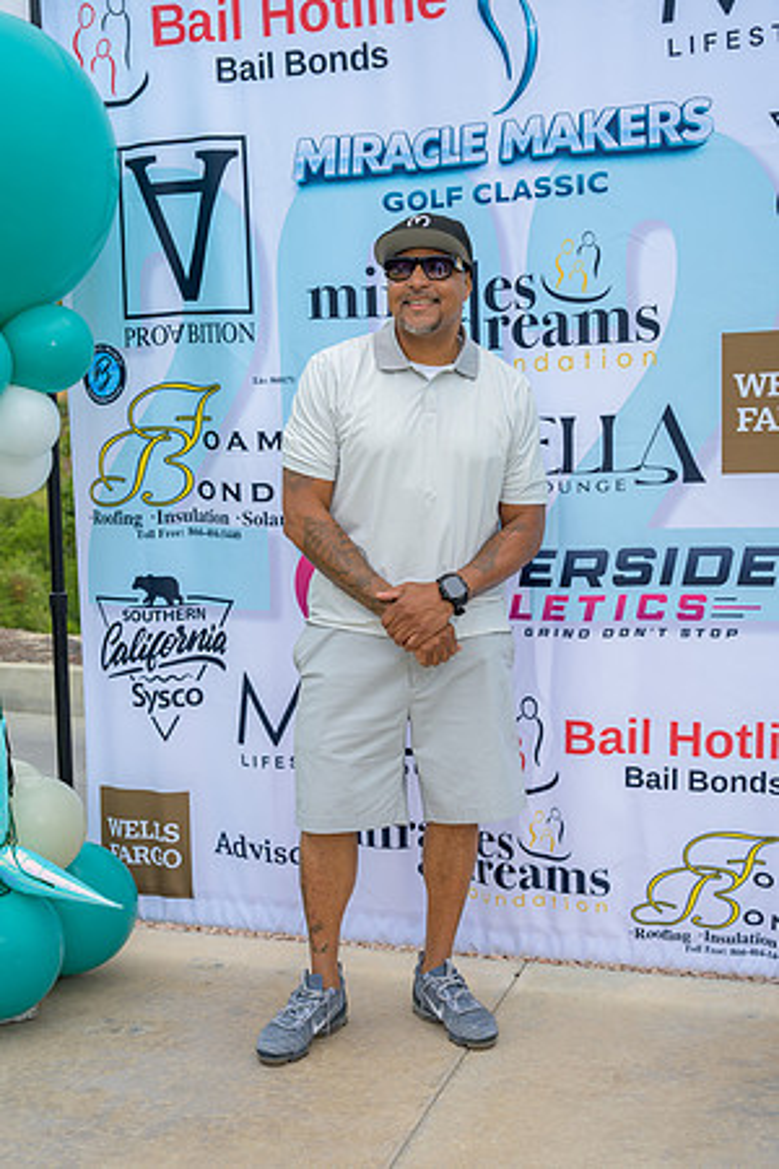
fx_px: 1493
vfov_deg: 42.7
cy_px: 584
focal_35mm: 46
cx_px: 390
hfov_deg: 29.2
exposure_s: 1/200
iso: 125
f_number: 4
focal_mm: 46
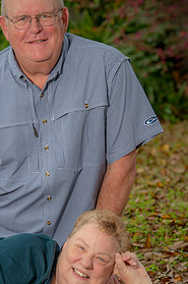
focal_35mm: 234
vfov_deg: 8.8
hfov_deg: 5.8
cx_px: 61
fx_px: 1840
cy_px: 175
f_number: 5.6
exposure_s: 1/200
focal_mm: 145
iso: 160
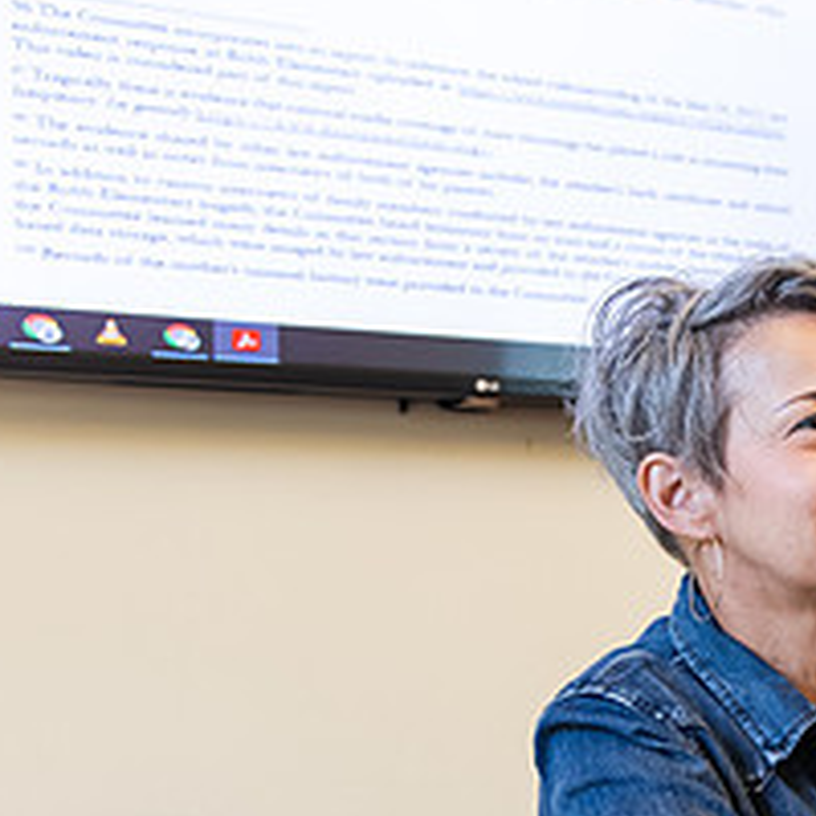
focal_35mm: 84
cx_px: 894
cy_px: 598
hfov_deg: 19.8
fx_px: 2240
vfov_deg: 20.5
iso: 1250
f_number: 3.2
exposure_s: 1/200
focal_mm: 34
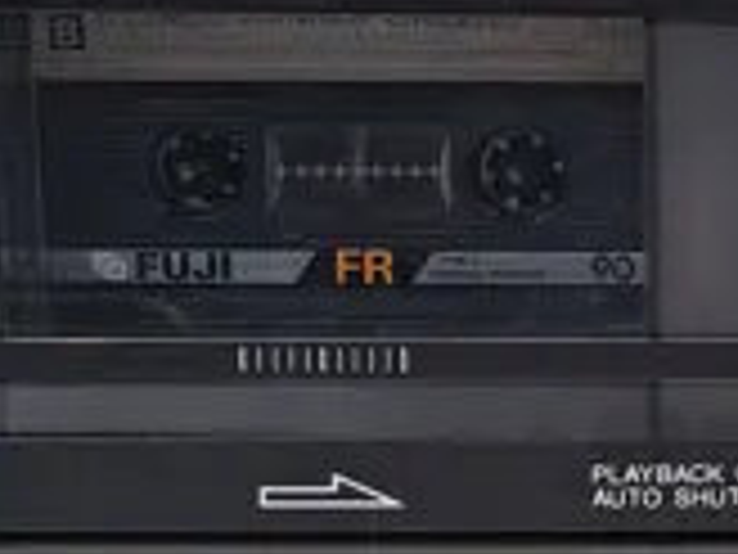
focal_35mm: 117
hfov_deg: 15.8
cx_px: 1004
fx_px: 2494
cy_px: 180
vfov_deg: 12.6
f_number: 1.8
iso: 50
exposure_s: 1/50
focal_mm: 5.23
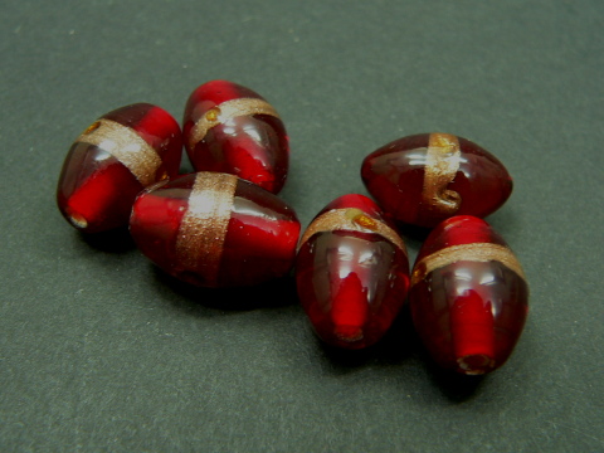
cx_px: 302
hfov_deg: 51.4
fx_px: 628
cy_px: 226
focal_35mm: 36
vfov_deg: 39.7
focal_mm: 6
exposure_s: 1/5
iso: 100
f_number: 2.8
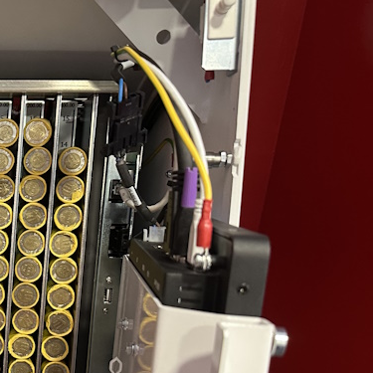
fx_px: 707
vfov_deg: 28.9
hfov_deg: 25.1
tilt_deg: -25.0
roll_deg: +1.1
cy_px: 300
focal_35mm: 58
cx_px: -128
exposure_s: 1/50
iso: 320
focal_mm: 6.86
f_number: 1.78
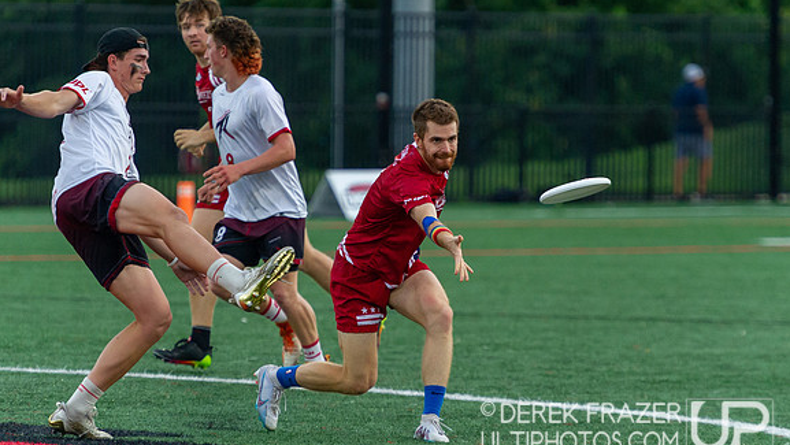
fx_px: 7376
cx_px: 392
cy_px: 183
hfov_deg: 6.1
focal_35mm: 352
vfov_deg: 3.5
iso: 2200
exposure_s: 1/1600
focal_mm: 240
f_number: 4
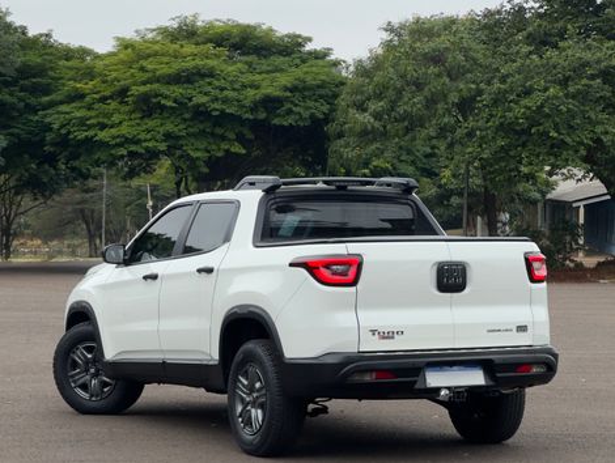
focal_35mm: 77
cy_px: 232
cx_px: 308
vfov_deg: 19.2
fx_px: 1370
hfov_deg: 25.3
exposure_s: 1/273
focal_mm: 9
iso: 25
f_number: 2.8
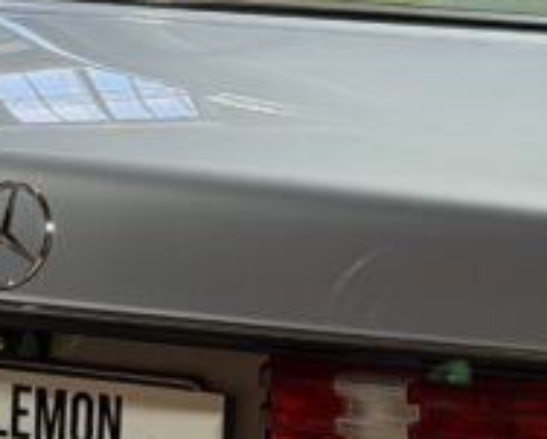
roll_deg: +0.6
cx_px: 608
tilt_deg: -7.0
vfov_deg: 6.1
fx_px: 4135
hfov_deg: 7.5
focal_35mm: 255
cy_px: 6
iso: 320
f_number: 1.78
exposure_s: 1/100
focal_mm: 6.76
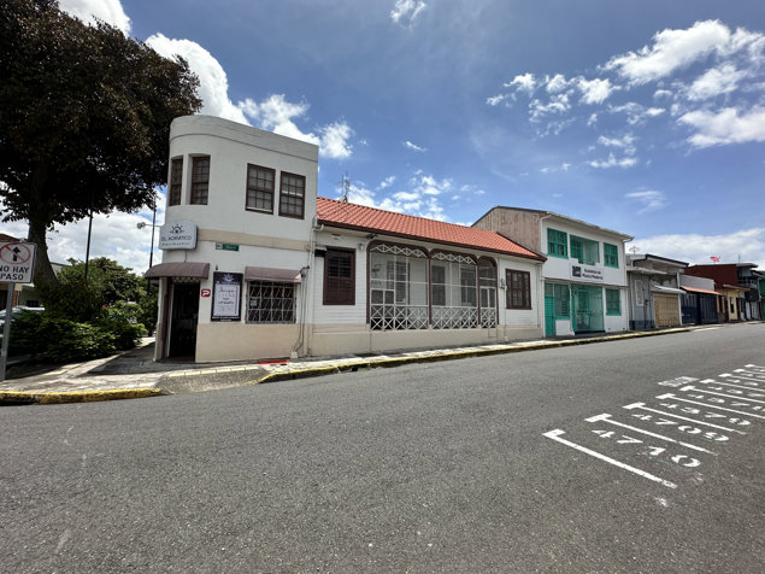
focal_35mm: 14
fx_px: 309
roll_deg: -0.7
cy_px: 287
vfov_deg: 85.7
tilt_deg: +4.8
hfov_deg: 102.1
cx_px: 382
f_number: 2.2
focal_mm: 2.22
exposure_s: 1/2053
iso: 50
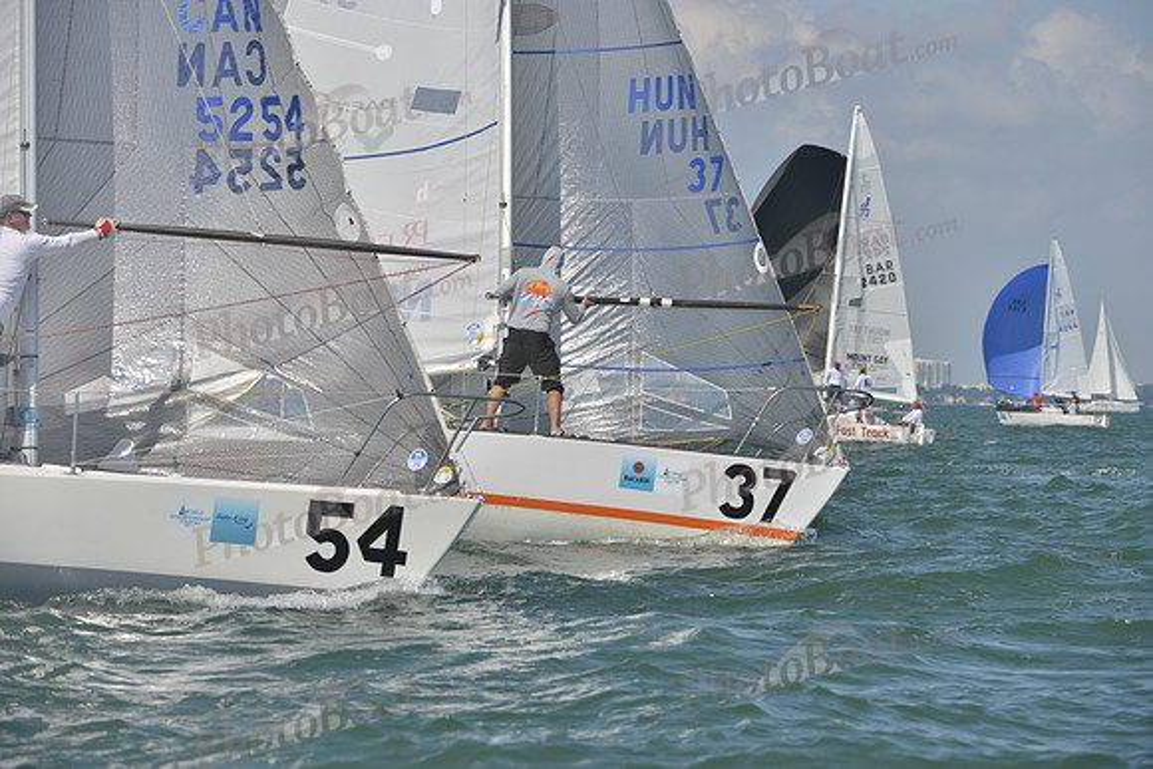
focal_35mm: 200
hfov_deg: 10.3
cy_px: 384
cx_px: 576
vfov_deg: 6.9
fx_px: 6407
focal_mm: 200
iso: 200
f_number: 8
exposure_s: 1/1000
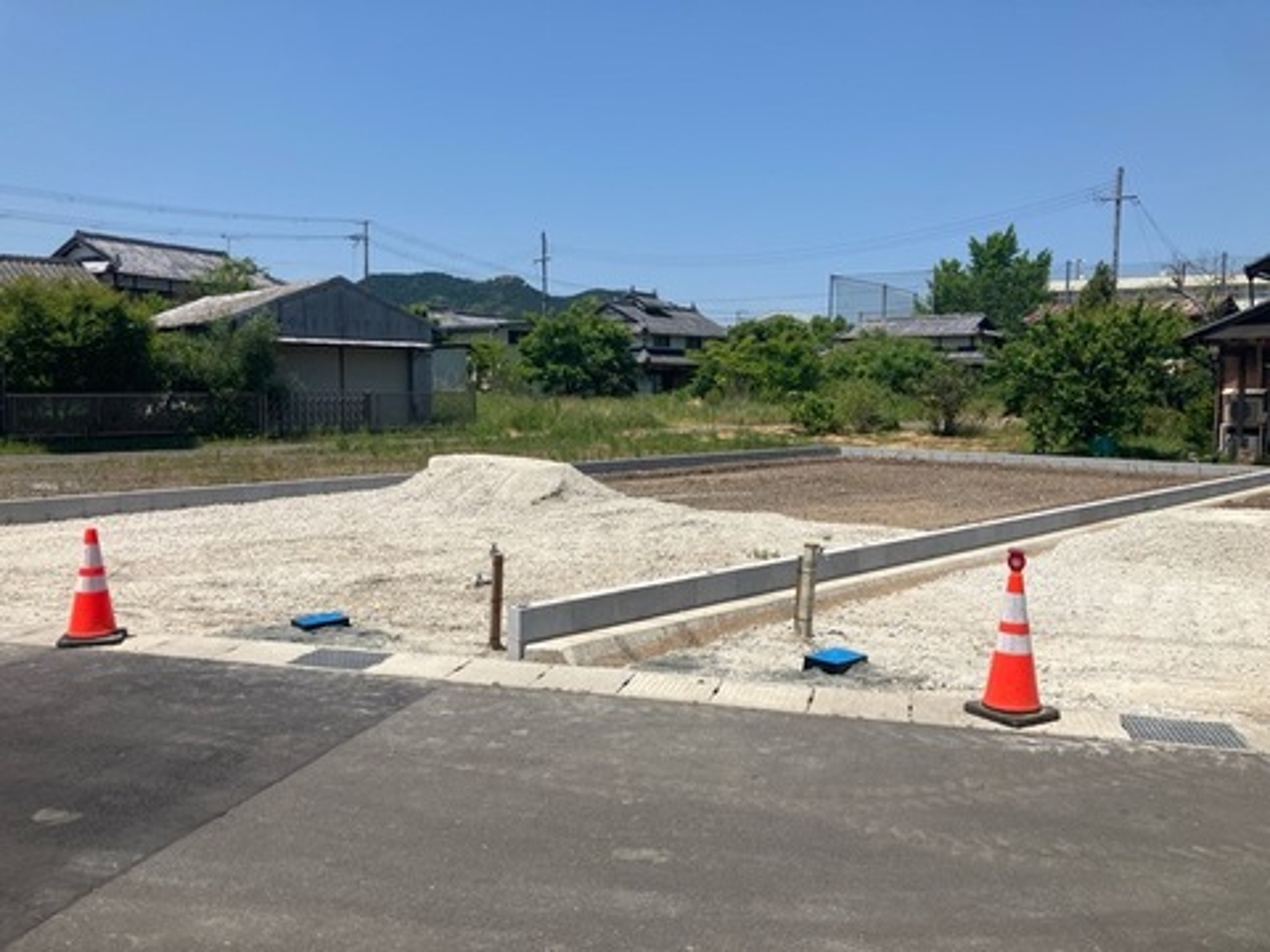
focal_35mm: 28
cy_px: 476
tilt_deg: -4.0
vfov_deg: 49.7
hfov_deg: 63.4
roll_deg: -0.2
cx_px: 635
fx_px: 1027
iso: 32
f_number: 1.8
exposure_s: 1/3040
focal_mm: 3.99
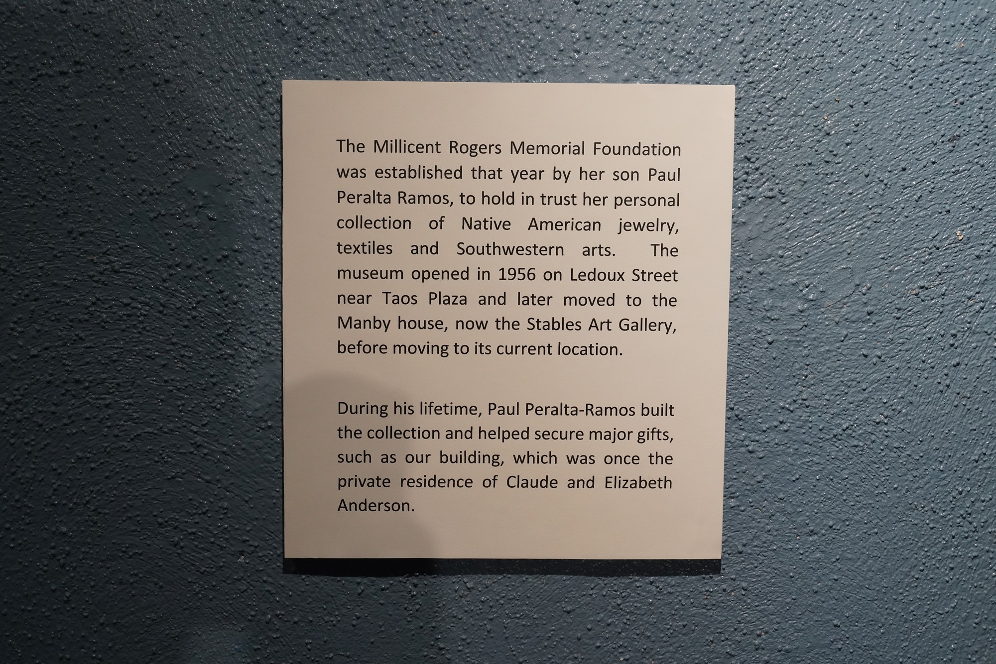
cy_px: 332
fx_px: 1383
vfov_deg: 27.0
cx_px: 498
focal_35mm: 50
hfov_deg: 39.6
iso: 3200
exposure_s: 1/100
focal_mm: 50
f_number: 11
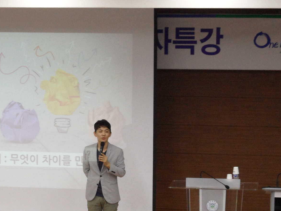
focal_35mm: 139
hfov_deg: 14.2
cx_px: 77
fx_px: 1128
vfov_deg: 10.6
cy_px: 158
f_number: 4.2
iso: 320
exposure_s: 1/45
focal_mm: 13.2
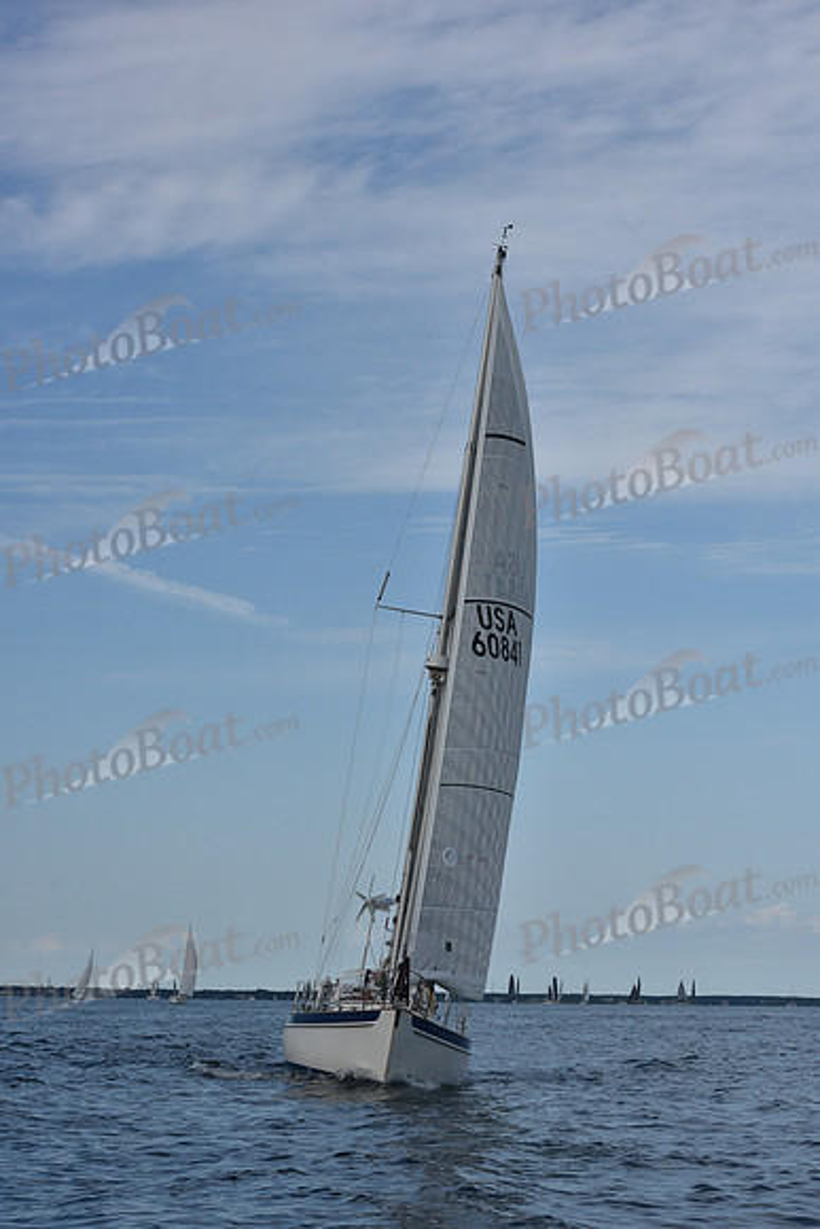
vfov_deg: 28.8
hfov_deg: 19.5
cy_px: 614
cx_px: 410
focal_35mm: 70
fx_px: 2390
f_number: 10
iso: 320
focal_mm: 70
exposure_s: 1/1000
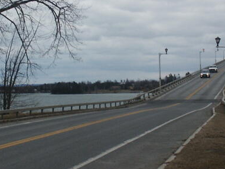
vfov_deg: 15.7
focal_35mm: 94
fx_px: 611
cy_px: 63
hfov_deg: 20.9
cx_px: 120
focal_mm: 7.18
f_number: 6.7
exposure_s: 1/250
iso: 64
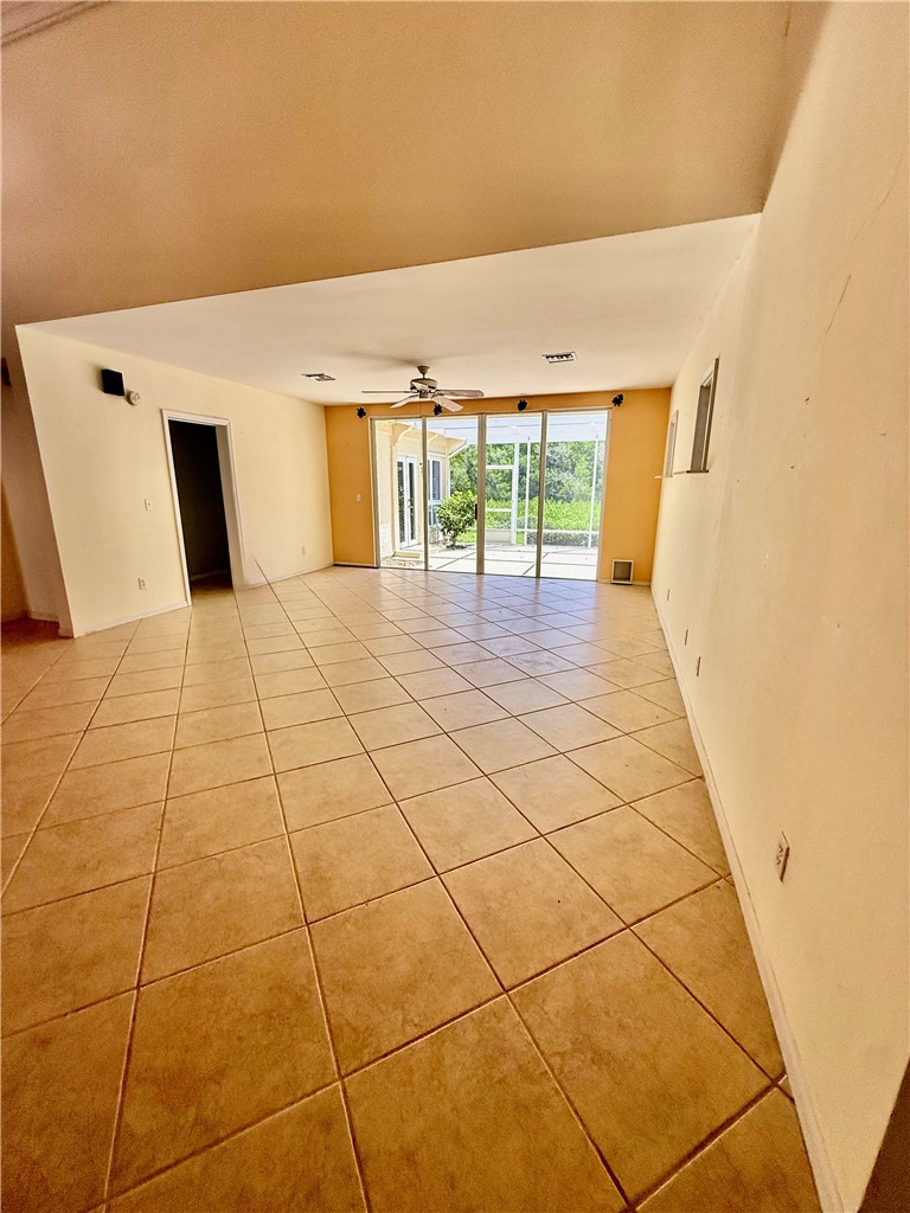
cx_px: 455
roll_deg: +0.2
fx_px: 491
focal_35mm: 14
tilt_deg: -13.8
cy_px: 606
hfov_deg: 85.7
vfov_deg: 102.1
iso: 64
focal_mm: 2.22
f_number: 2.2
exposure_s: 1/226
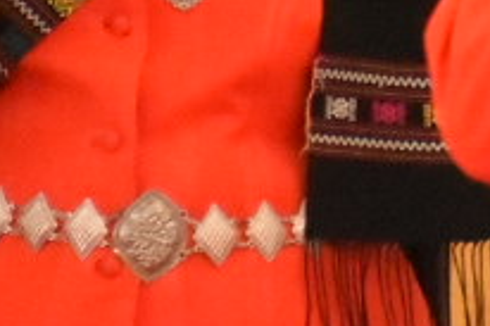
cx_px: 994
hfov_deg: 1.7
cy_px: -148
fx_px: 16836
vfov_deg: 1.1
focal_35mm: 1238
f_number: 5.6
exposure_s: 1/200
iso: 4000
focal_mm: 105
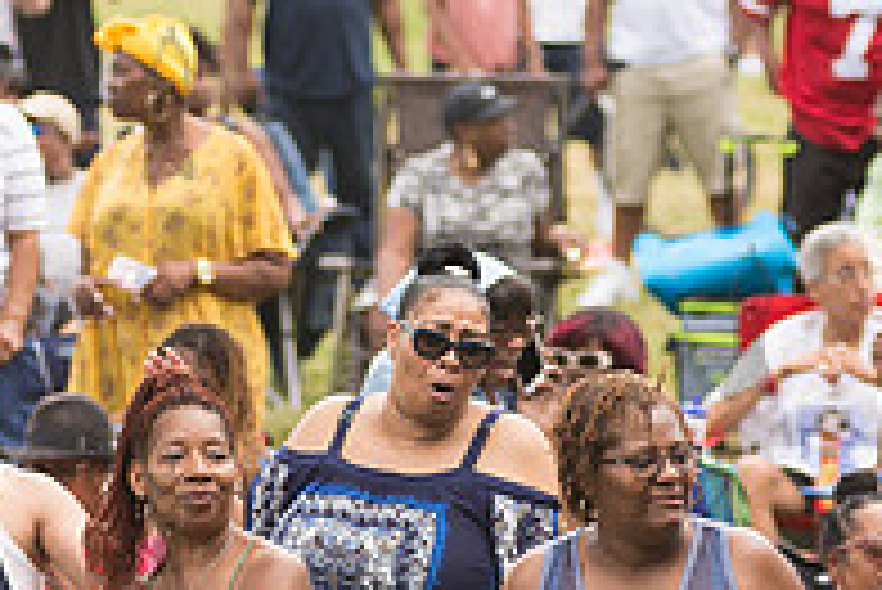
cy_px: 538
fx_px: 9782
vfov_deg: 3.4
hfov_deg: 5.2
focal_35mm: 399
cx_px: 166
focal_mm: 135
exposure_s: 1/250
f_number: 4
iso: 400
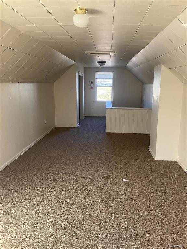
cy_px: 124
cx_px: 94
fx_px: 209
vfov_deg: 61.7
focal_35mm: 29
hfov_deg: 48.2
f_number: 1.8
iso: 64
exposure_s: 1/84
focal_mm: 3
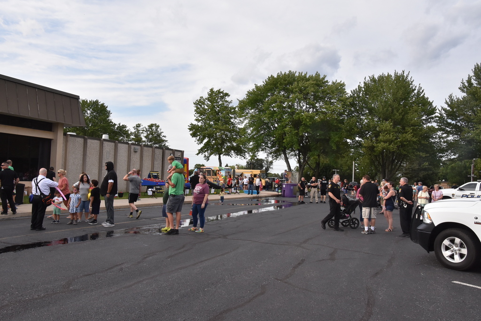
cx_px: 240
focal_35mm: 27
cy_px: 160
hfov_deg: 67.4
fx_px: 361
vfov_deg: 48.0
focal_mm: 18
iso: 1000
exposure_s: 1/500
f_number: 11
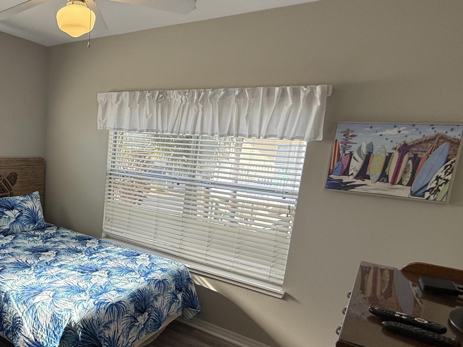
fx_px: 361
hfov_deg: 59.0
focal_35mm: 27
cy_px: 203
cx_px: 78
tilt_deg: -10.7
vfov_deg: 51.1
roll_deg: -3.2
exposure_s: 1/321
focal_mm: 2.22
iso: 64
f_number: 2.2
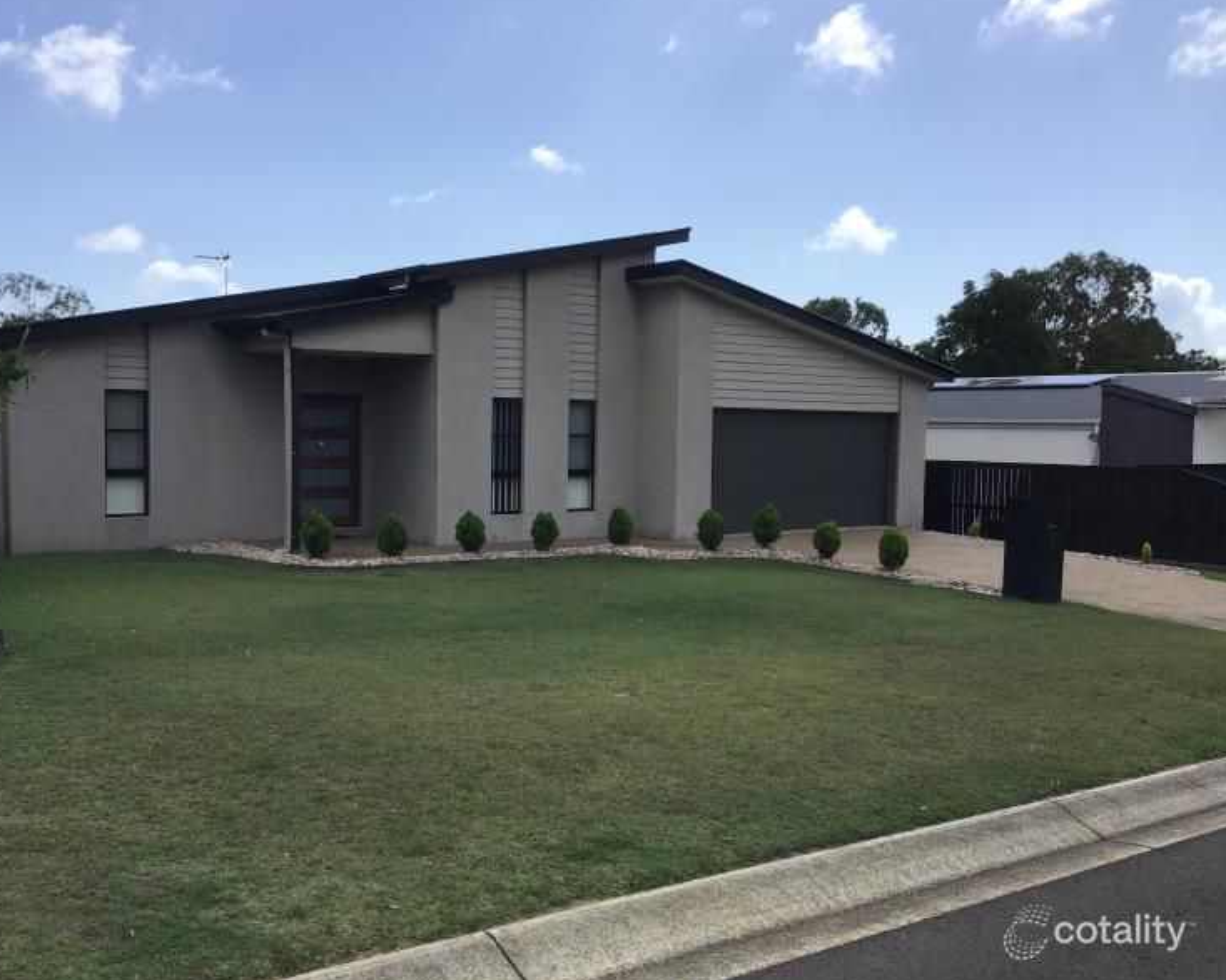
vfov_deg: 44.5
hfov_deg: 54.2
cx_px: 563
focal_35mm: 33
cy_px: 489
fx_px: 1197
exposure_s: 1/1852
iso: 25
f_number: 2.4
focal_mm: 3.3
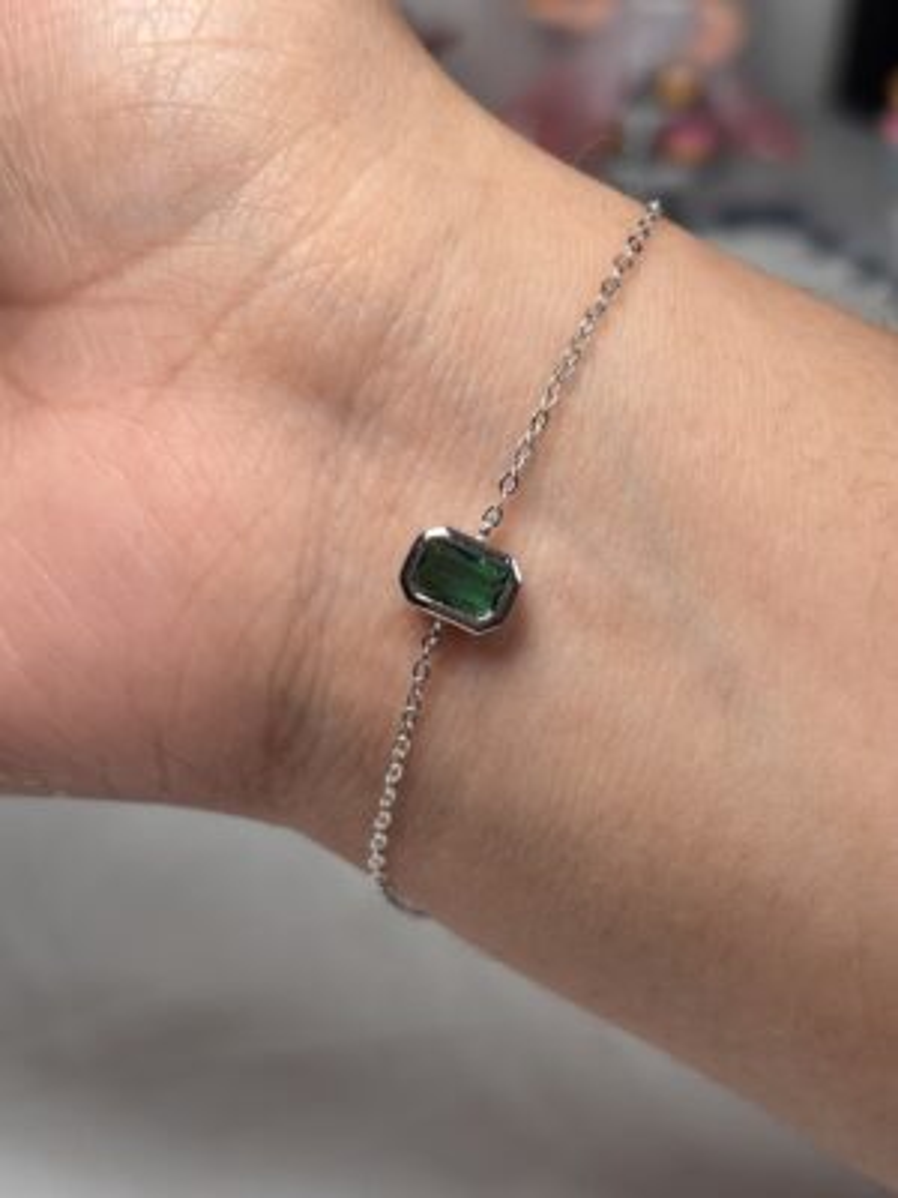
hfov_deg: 28.0
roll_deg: -2.7
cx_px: 449
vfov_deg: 36.8
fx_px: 1799
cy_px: 599
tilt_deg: -35.3
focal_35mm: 52
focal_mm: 5.96
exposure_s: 1/252
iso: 32
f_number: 1.6
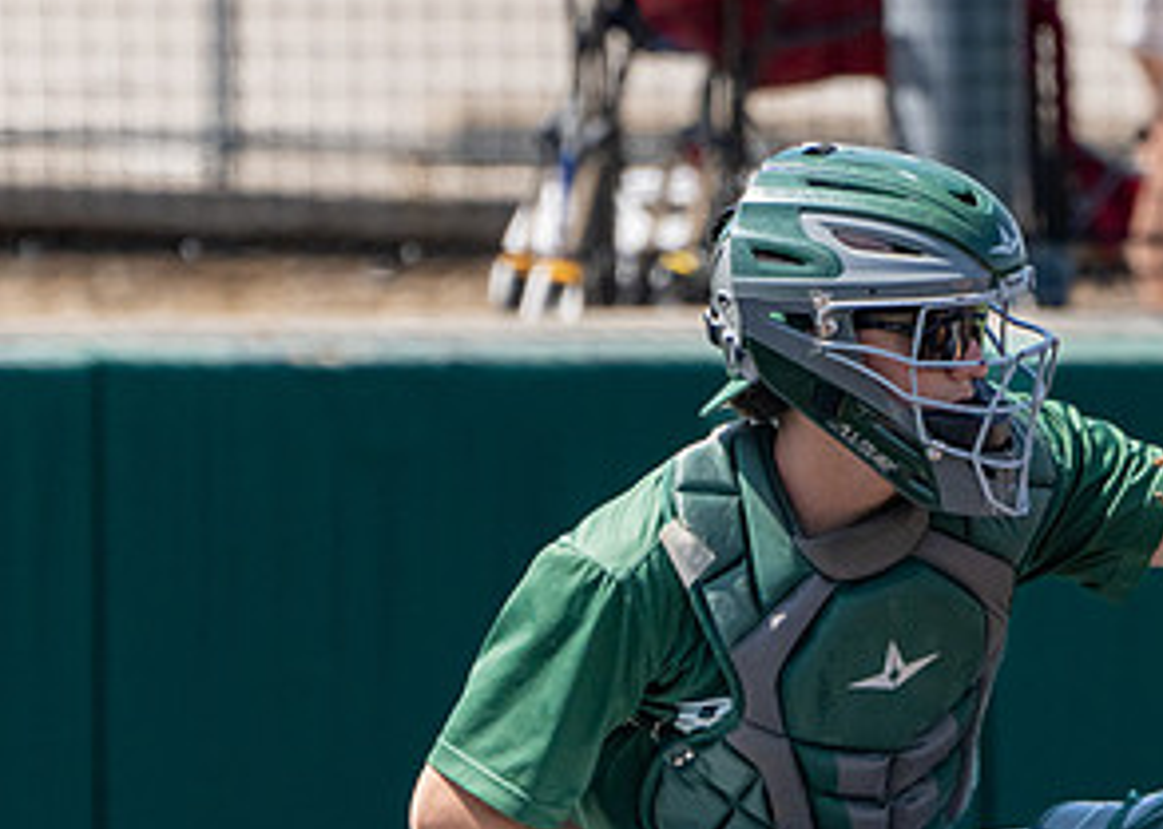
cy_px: 758
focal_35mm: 1333
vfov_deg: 1.1
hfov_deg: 1.5
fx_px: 44009
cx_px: 807
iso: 640
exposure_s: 1/2000
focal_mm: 560
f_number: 8
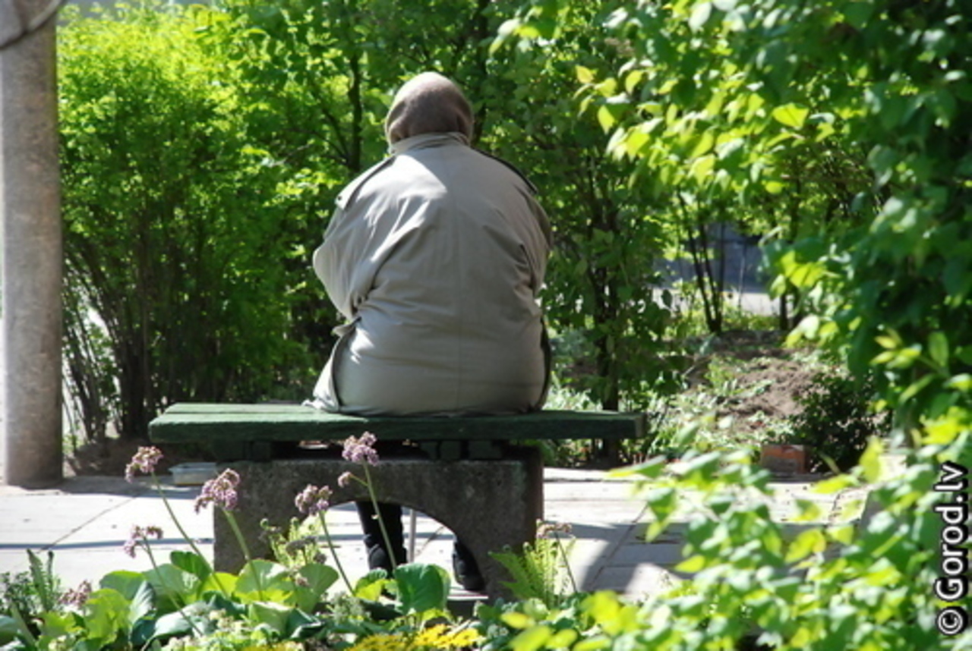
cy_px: 326
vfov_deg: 6.8
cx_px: 486
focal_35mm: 202
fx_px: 5476
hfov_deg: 10.1
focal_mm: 135
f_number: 5.6
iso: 1250
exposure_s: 1/1000
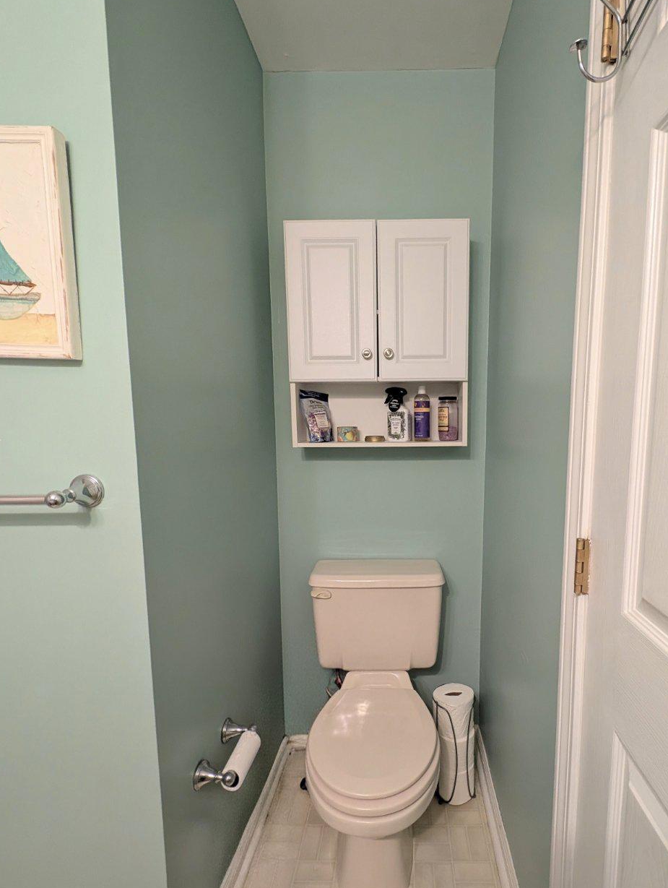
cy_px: 475
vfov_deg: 97.9
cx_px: 400
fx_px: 385
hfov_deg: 80.9
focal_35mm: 15
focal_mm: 2.23
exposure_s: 1/60
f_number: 1.95
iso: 302
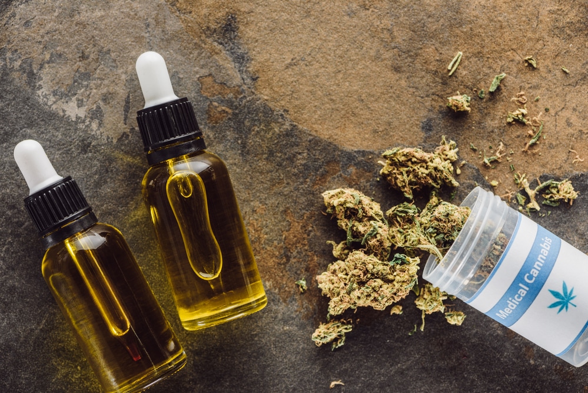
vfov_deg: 13.1
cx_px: 294
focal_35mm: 105
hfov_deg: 19.4
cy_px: 196
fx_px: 1716
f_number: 9
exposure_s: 1/160
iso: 250
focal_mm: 105
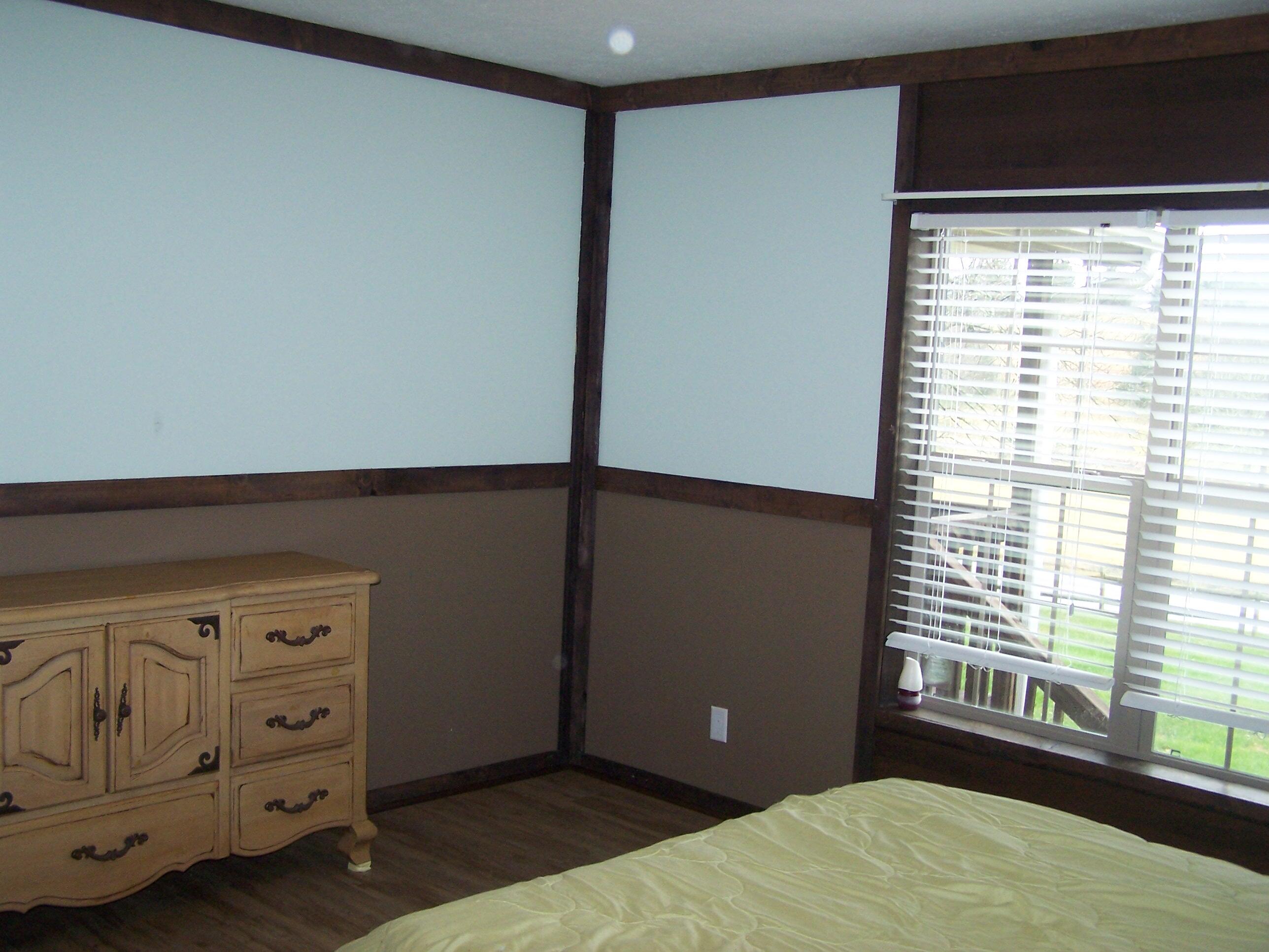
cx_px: 634
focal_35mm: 38
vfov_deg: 37.7
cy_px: 476
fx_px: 1393
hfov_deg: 49.0
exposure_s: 1/60
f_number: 2.8
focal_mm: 6.3
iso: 140
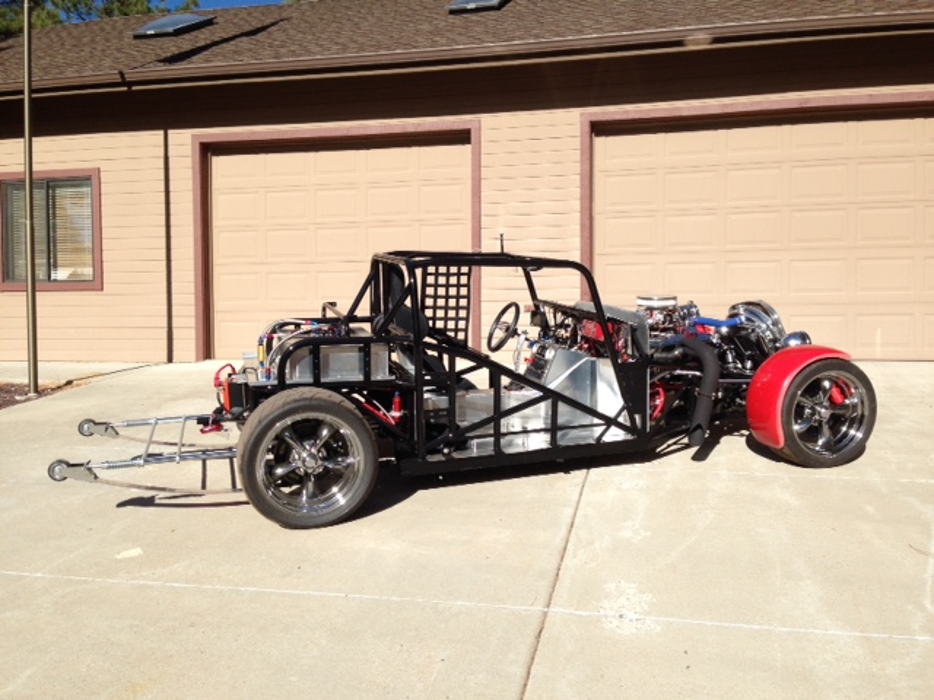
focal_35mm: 33
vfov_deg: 42.9
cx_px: 467
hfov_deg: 55.4
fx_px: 890
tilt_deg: -0.7
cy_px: 350
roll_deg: +0.9
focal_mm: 4.12
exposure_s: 1/1748
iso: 50
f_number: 2.4
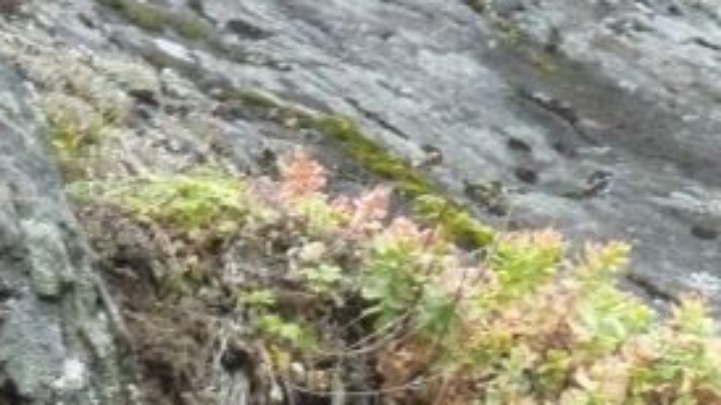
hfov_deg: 4.6
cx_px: 847
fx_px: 8926
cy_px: 350
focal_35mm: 467
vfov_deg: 2.6
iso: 640
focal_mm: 24.1
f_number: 4.5
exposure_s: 1/250
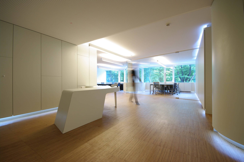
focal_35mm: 15
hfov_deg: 100.5
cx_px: 122
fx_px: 102
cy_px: 81
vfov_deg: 77.2
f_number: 8
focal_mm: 10
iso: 100
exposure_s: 1/1.43
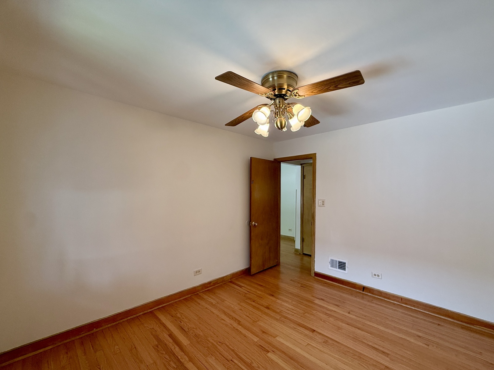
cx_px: 250
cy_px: 197
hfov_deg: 98.2
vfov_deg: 81.6
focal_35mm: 15
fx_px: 214
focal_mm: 2.22
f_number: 2.2
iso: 250
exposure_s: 1/120
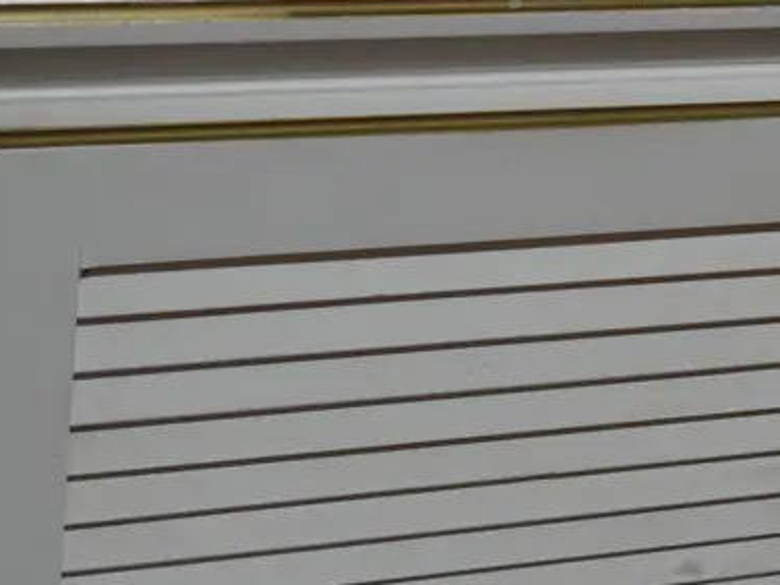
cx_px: 929
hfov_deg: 16.6
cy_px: 472
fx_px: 2570
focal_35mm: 114
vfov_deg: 12.9
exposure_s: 1/100
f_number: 4.6
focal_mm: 21
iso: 200
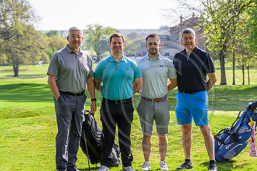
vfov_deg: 12.3
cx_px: 157
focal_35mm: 111
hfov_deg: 18.4
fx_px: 792
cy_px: 96
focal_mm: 87
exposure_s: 1/1000
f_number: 5.6
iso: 500
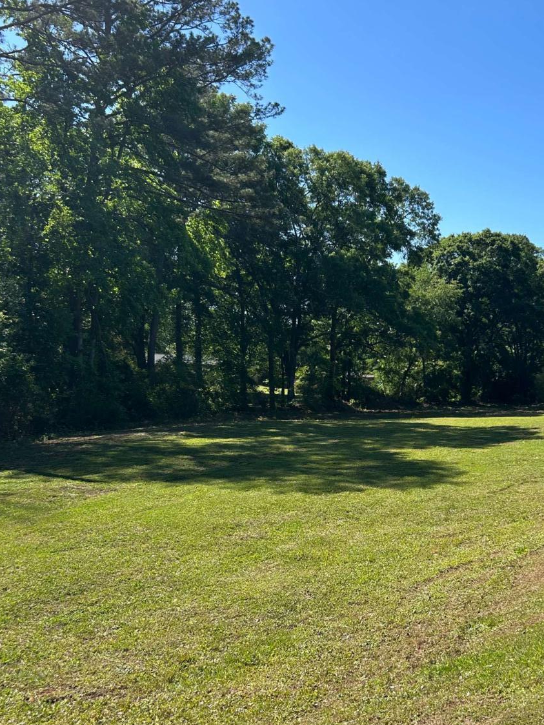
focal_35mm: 37
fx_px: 775
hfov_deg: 38.0
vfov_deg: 49.8
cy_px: 433
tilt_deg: -5.7
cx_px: 385
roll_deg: +0.0
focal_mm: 5.7
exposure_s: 1/2695
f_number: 1.5
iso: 50
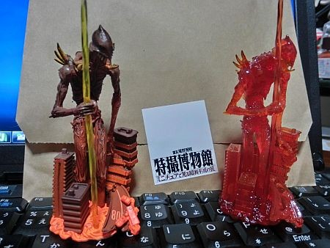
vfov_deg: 49.8
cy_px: 124
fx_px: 267
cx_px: 165
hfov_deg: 63.4
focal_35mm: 28
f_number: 3
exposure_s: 1/80
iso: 800
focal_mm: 5
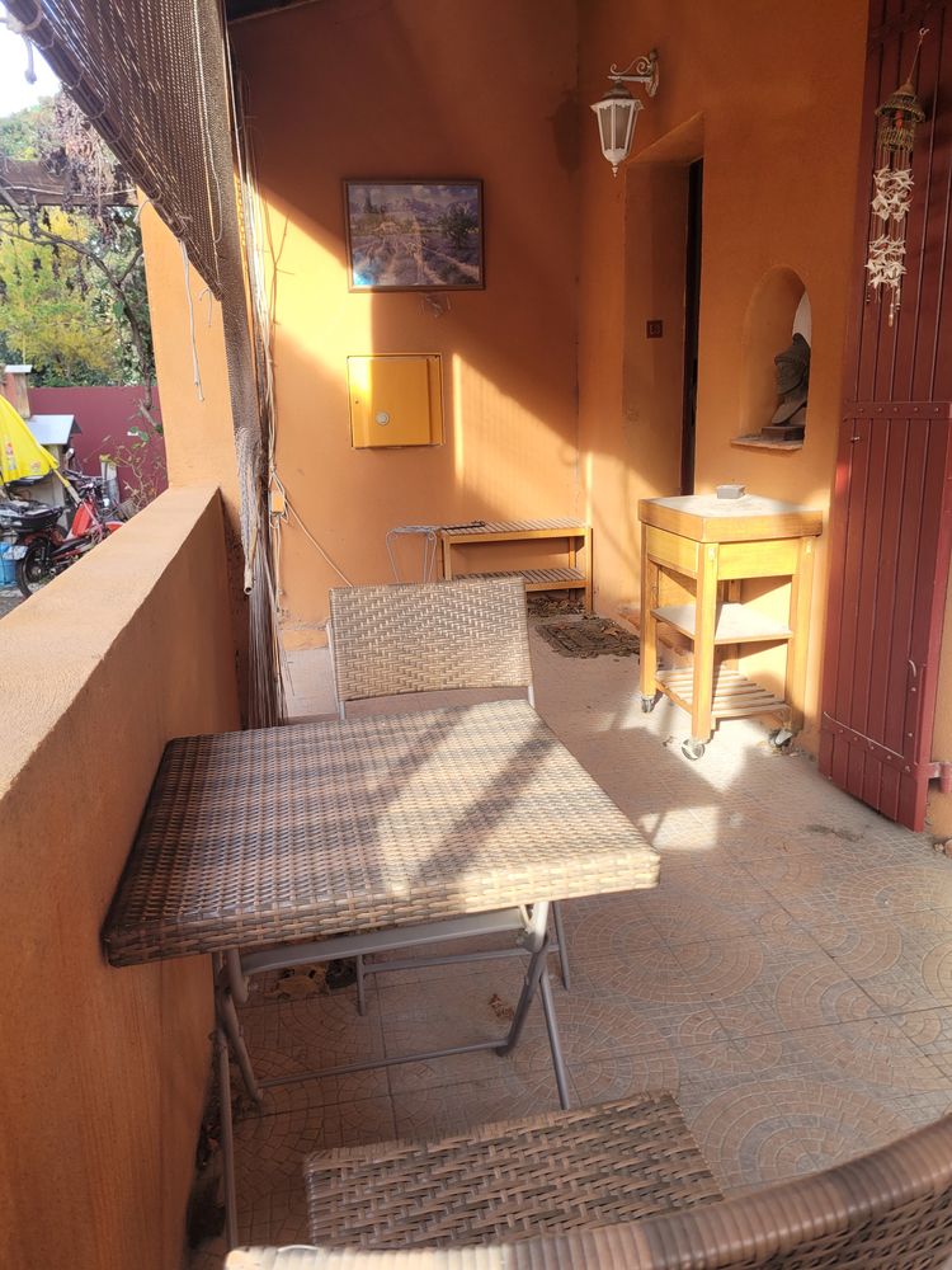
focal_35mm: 26
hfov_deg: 53.1
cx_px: 476
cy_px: 635
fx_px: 953
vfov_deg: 67.3
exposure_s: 1/242
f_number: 1.8
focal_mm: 5.4
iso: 40
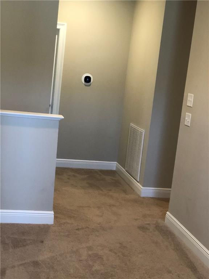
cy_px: 140
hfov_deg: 25.7
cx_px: 104
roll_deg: -6.0
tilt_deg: -8.6
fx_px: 459
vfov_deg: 33.8
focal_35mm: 57
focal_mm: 6.6
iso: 250
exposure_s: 1/30
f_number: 2.8
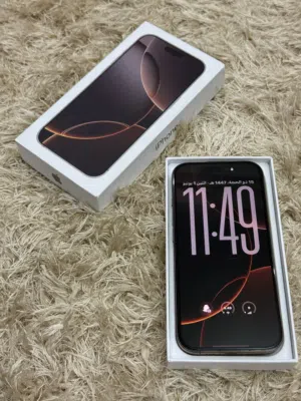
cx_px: 150
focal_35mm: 48
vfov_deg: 39.7
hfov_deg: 30.3
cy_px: 200
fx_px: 557
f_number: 1.78
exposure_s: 1/50
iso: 250
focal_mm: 6.76
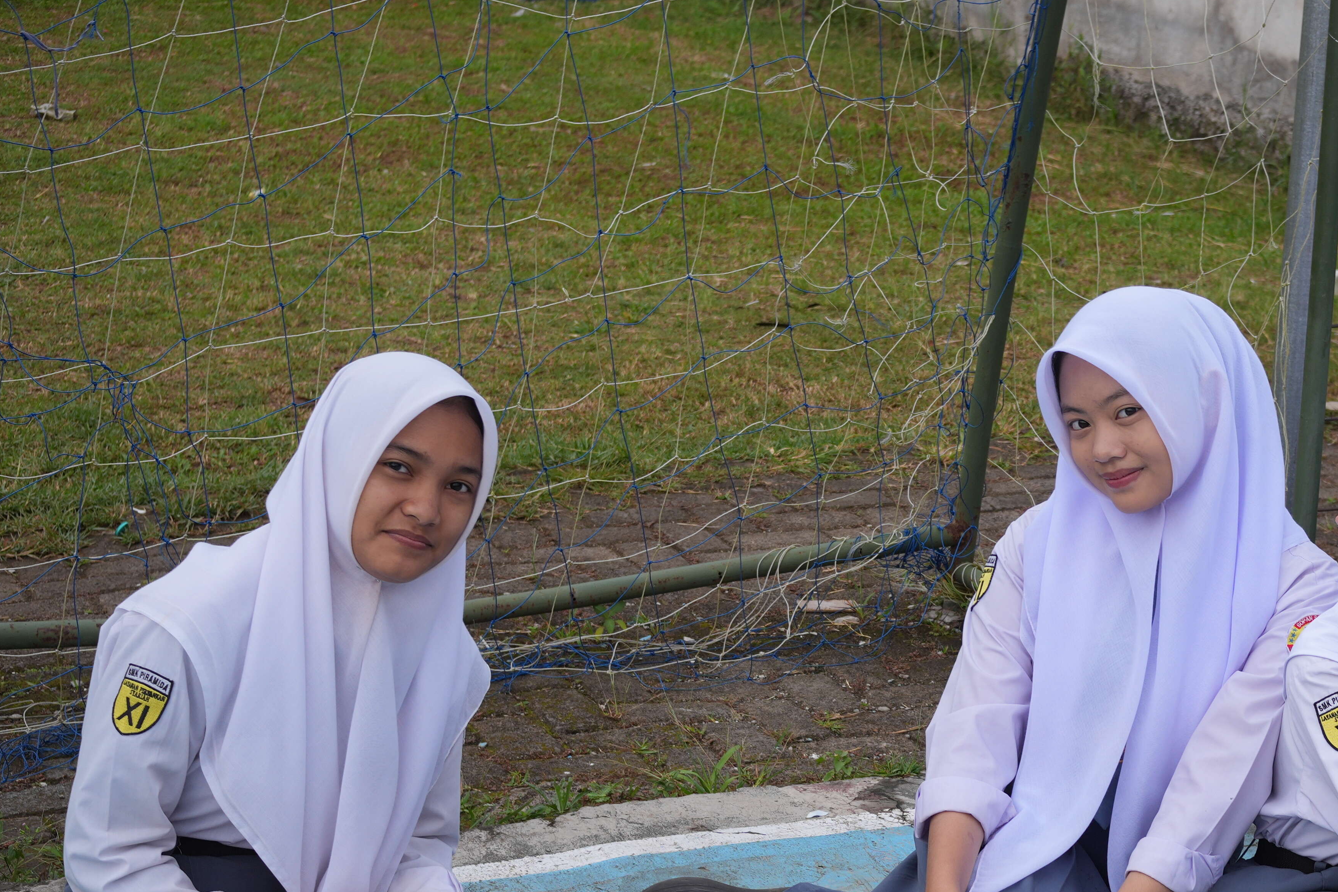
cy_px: 694
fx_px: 2672
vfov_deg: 18.8
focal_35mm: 72
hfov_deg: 27.5
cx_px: 1085
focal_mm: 27
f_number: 4.5
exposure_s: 1/200
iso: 100
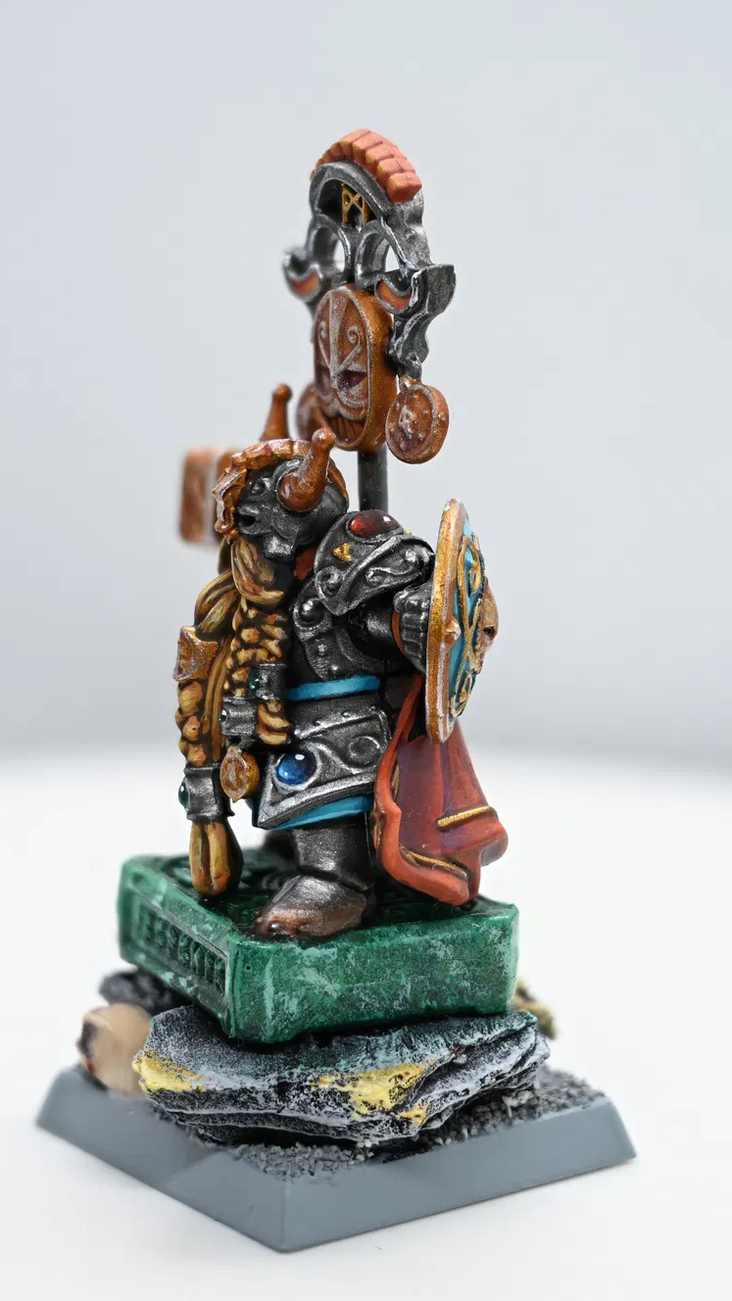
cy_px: 649
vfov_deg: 14.1
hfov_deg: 7.9
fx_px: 5279
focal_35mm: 153
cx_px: 333
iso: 64
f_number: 5.6
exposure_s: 1/30
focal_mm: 97
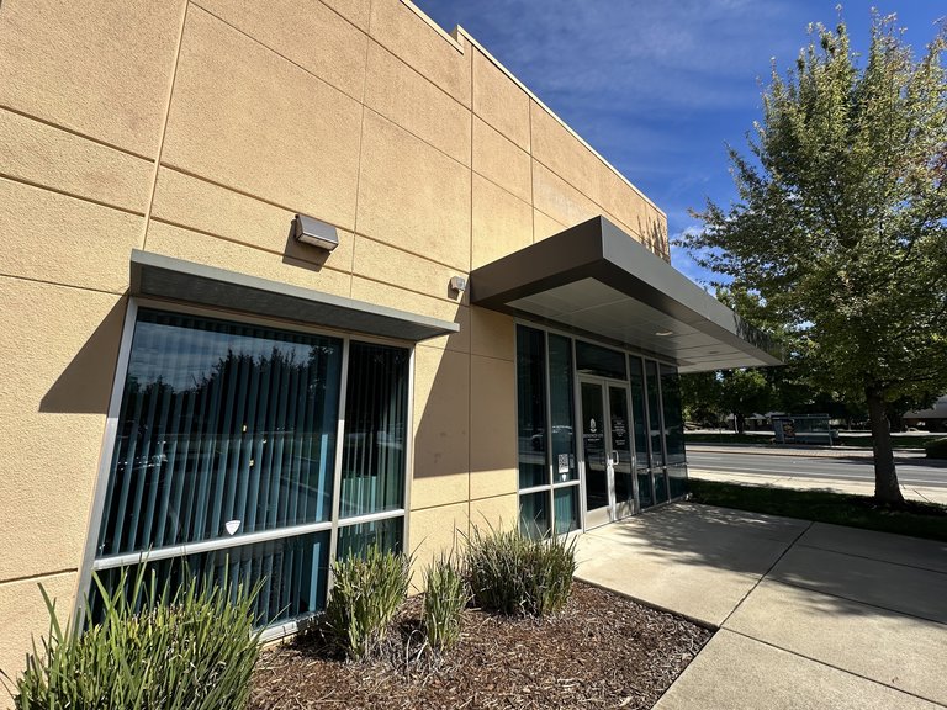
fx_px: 383
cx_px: 474
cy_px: 355
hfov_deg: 102.1
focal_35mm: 14
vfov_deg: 85.7
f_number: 2.2
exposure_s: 1/1689
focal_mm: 2.22
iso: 50
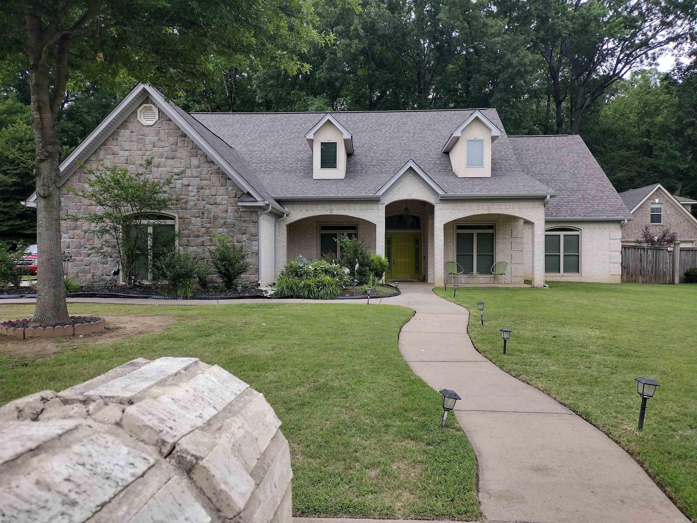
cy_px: 262
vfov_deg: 51.4
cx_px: 348
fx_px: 544
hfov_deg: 65.3
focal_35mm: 27
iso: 100
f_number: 1.7
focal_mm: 4.71
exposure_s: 1/136
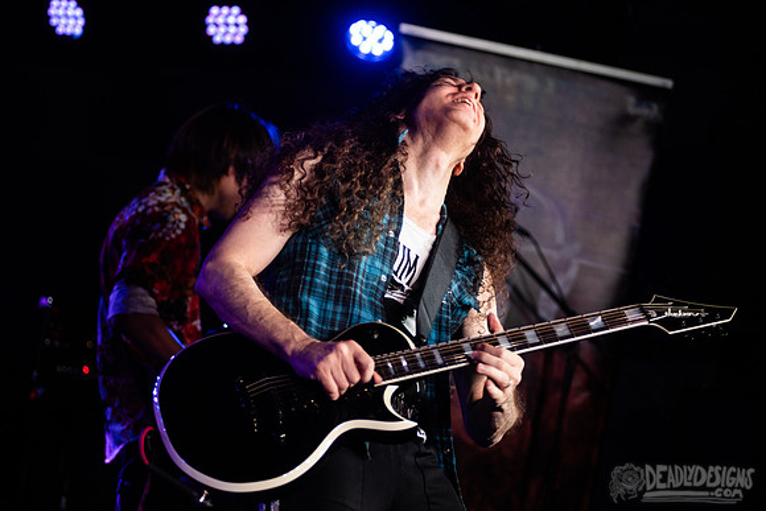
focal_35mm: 86
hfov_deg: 23.6
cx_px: 383
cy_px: 256
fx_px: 1830
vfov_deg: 15.9
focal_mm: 86
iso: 2000
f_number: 3.2
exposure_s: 1/160
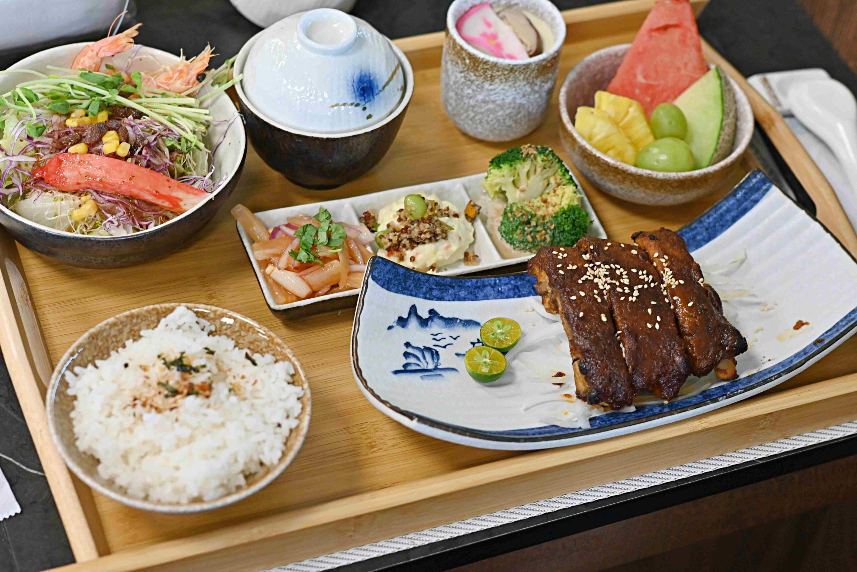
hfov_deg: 27.0
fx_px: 1785
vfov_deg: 18.2
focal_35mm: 75
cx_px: 428
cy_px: 286
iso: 640
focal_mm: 50
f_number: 3.2
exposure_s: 1/200
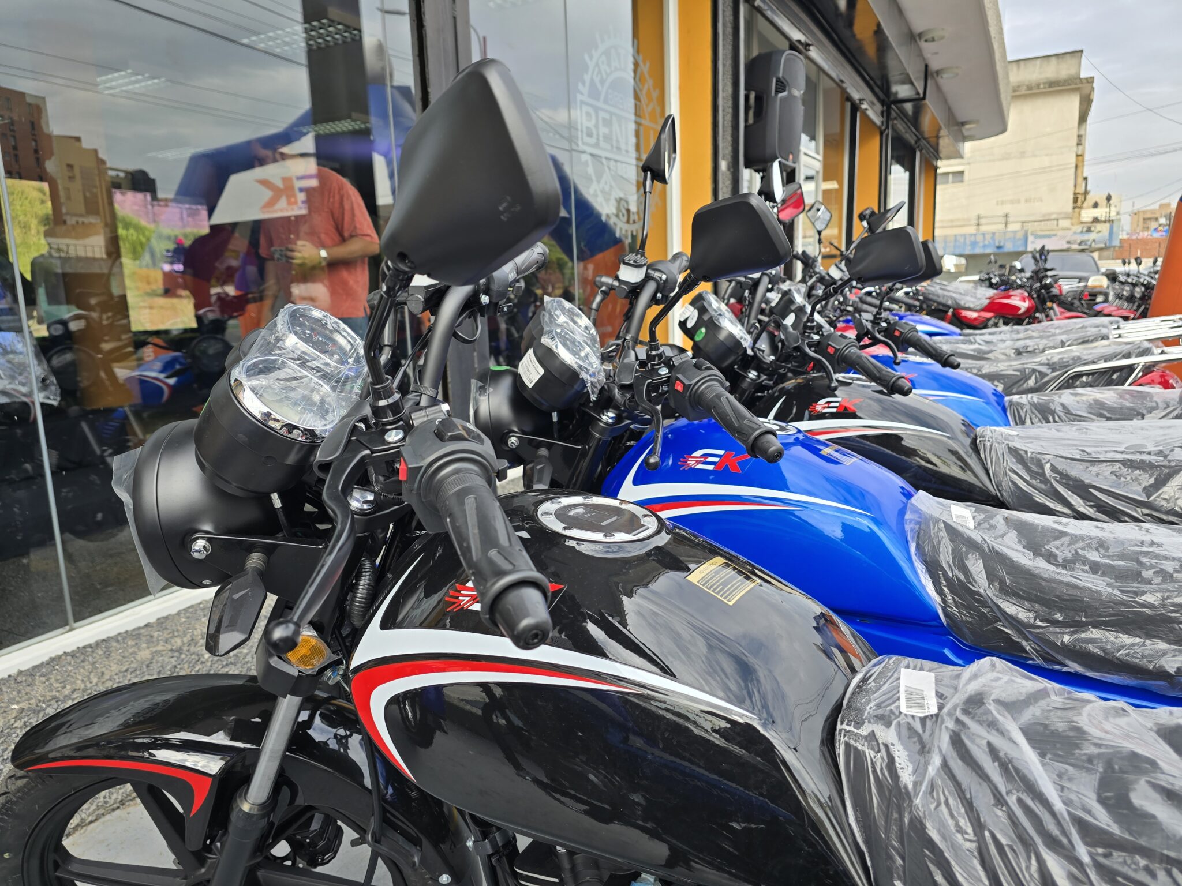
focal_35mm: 23
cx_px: 591
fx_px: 785
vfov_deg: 58.9
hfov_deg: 73.9
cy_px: 443
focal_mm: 6.3
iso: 12
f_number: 1.7
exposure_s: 1/276
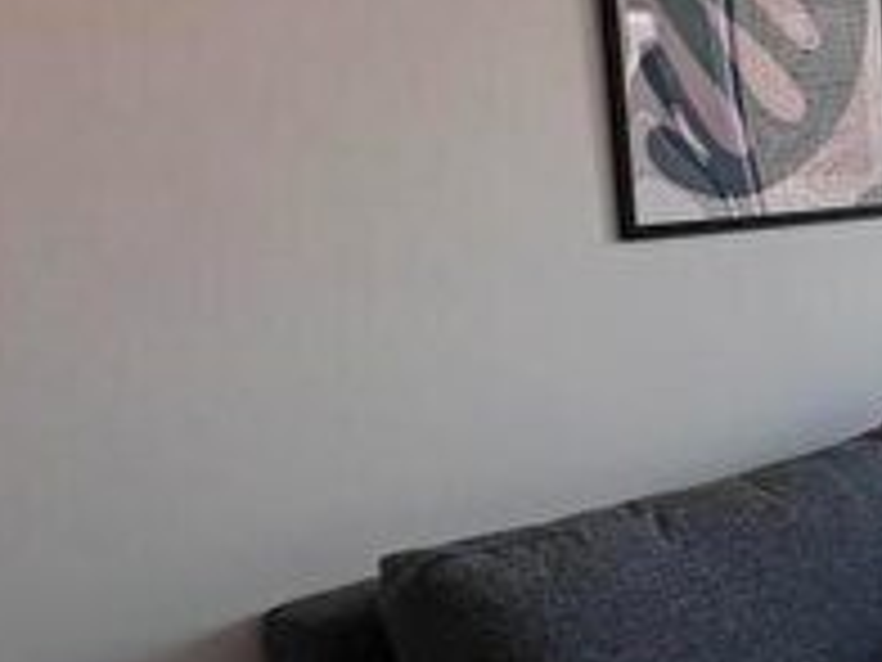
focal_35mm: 50
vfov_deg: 29.0
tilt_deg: -5.6
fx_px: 1274
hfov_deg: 23.0
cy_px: 236
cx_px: 1544
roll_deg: +1.6
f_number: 2.2
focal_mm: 2.22
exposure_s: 1/214
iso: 40
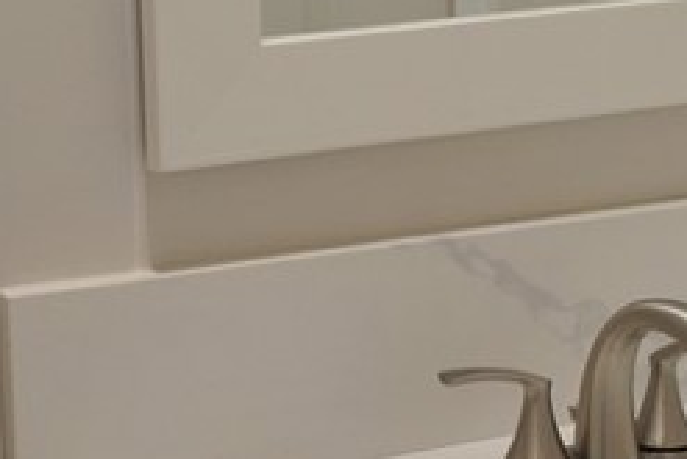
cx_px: 89
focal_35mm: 112
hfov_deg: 18.0
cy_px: 232
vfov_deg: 12.2
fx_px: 2138
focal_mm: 18
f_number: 3.5
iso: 200
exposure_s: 1/40
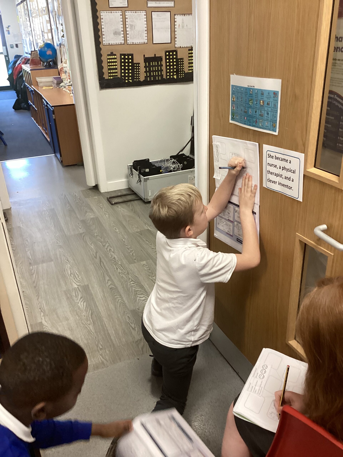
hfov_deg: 45.4
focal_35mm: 31
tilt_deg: -27.9
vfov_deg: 58.4
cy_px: 228
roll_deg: +2.7
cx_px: 172
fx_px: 410
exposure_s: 1/60
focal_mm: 3.3
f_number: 2.4
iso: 160
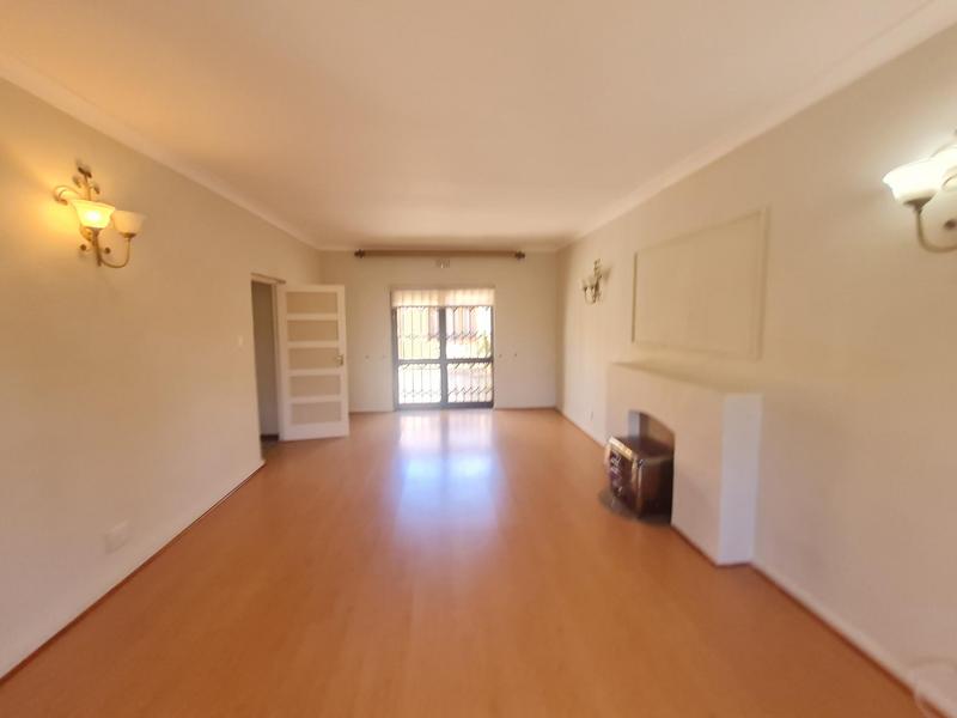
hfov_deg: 106.2
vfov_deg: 89.9
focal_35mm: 13
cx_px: 478
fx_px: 359
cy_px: 359
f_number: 2.2
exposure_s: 1/50
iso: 80
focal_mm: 1.74
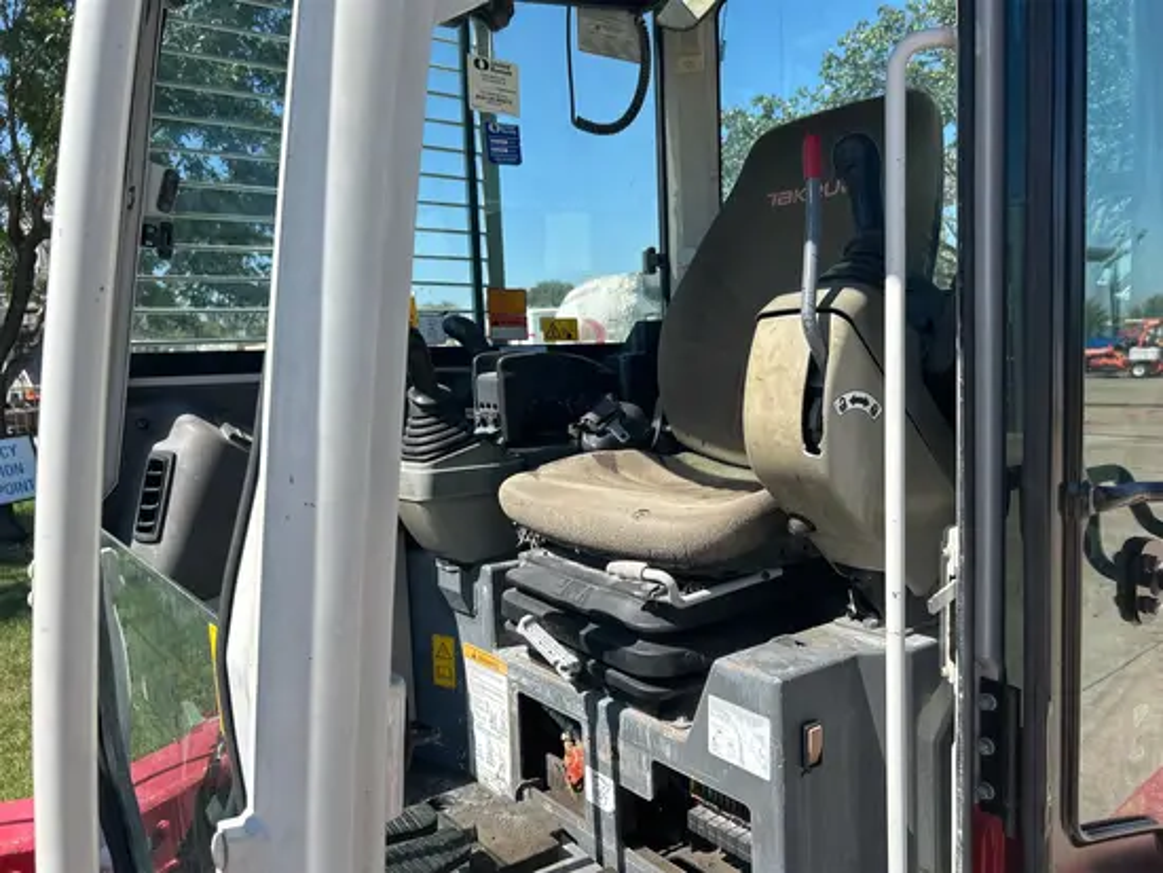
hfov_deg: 67.3
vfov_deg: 53.1
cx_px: 582
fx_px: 874
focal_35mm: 26
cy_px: 436
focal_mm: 5.7
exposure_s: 1/2571
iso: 50
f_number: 1.5
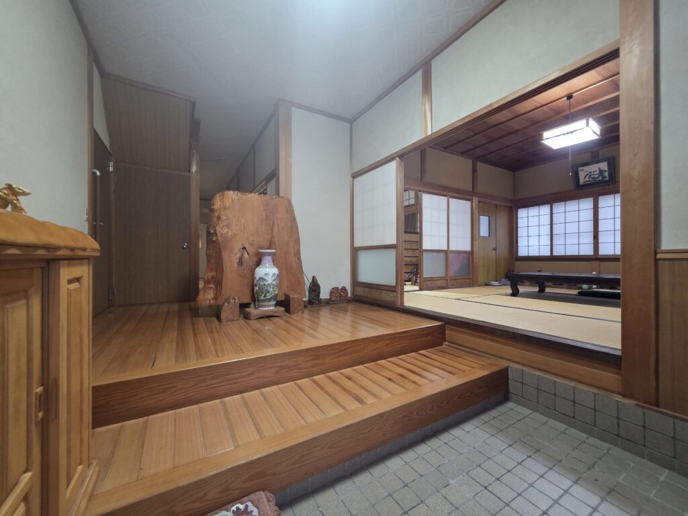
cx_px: 344
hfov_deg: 106.2
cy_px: 258
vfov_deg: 89.9
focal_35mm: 13
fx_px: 258
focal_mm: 2.2
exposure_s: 1/60
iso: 500
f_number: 1.9
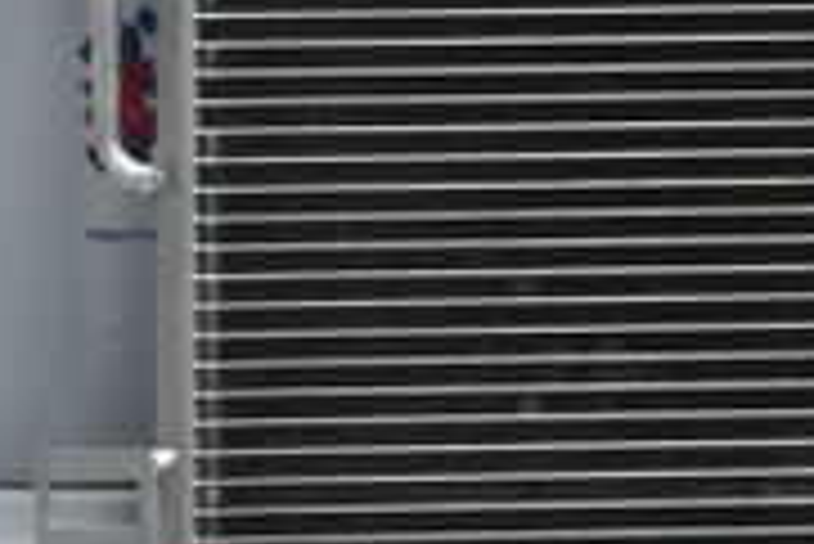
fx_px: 3549
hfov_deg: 12.6
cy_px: -153
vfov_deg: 8.6
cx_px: 1075
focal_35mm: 157
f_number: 5
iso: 560
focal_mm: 31.5
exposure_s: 1/50
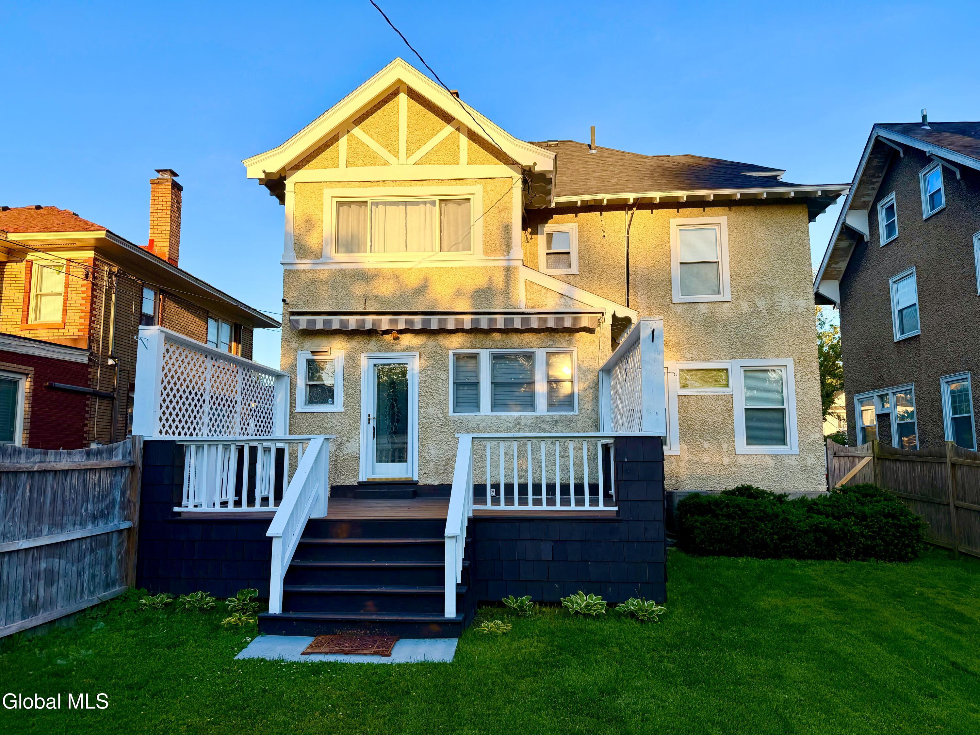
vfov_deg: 56.8
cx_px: 490
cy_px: 368
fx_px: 679
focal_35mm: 24
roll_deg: +0.1
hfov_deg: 71.6
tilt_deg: +6.9
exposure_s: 1/1585
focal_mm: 6.76
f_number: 1.78
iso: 80
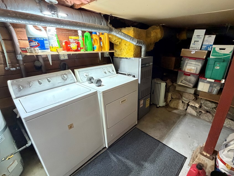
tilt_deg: -21.1
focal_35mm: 17
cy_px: 89
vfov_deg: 74.7
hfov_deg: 90.8
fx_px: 115
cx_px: 128
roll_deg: -0.4
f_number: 2.2
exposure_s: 1/60
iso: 800
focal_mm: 2.22
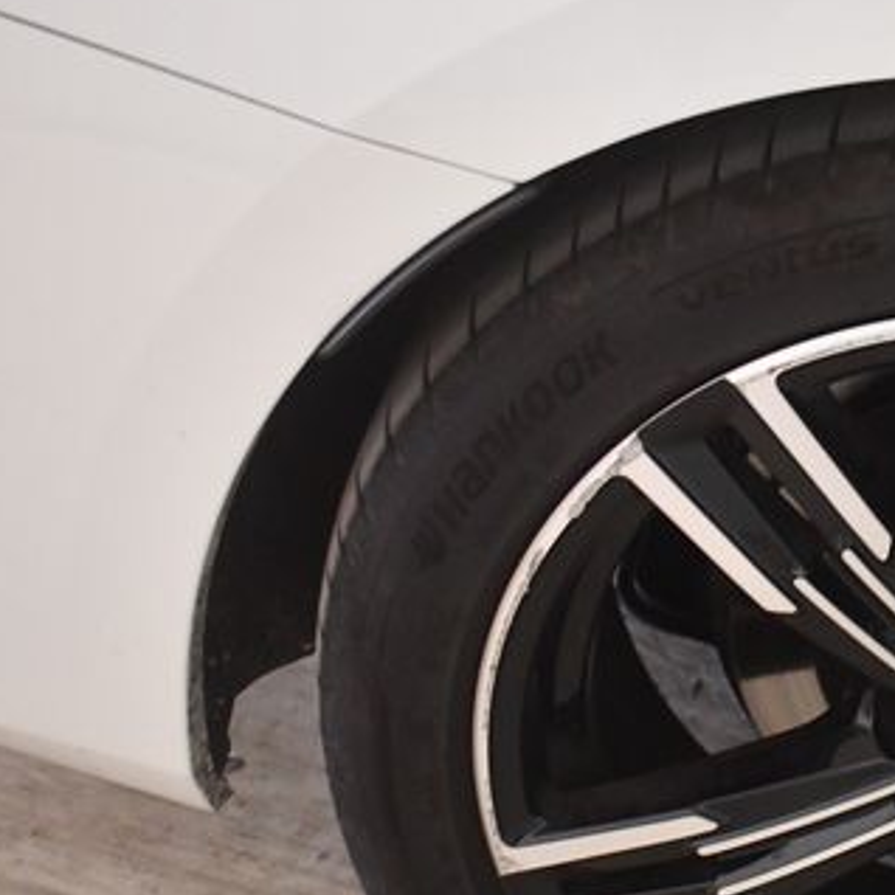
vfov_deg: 18.8
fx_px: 2691
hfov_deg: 18.3
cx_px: 929
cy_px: 573
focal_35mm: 92
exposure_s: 1/60
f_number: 4.2
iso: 4500
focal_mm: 29
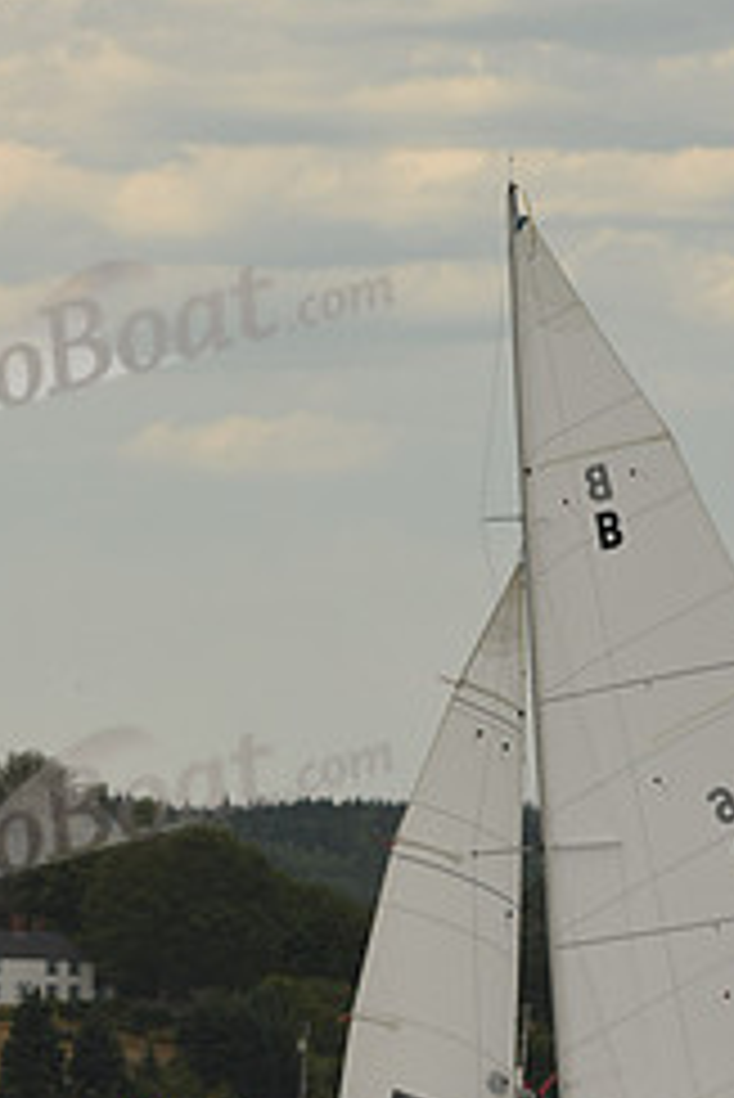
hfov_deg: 2.4
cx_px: 628
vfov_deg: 3.6
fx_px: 17437
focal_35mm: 571
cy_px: 526
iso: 250
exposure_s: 1/640
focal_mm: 240
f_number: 8
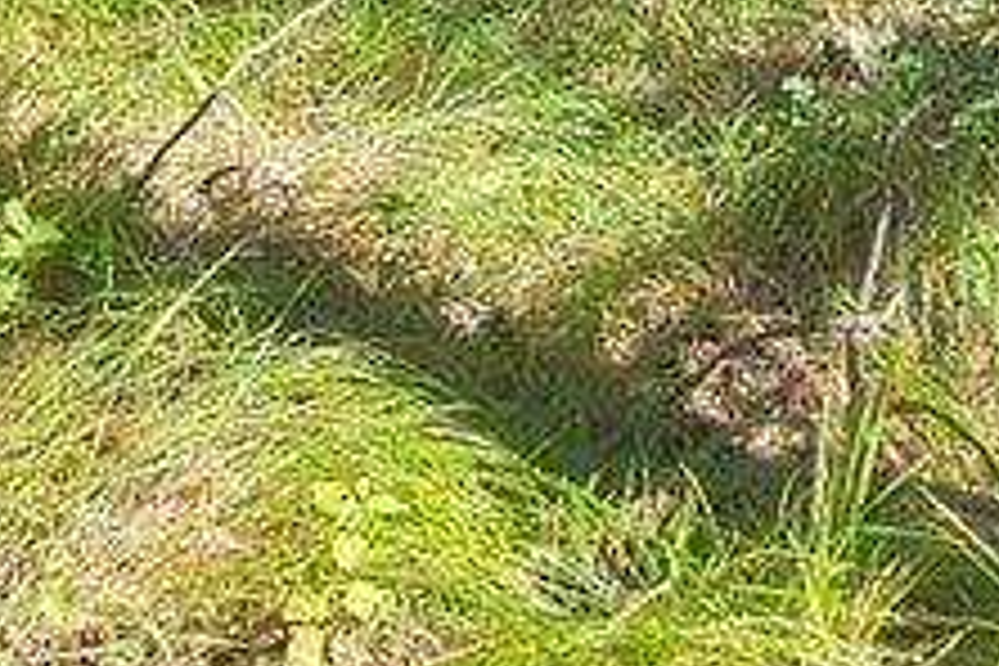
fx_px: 2303
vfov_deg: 14.8
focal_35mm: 83
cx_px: 448
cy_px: -436
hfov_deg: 24.5
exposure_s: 1/769
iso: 50
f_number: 2.2
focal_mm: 2.2
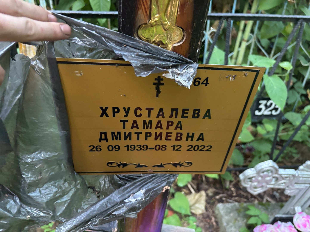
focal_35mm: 26
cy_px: 116
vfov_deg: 53.1
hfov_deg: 67.3
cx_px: 155
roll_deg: -7.2
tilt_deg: -32.3
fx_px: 233
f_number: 1.6
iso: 640
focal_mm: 5.96
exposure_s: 1/39
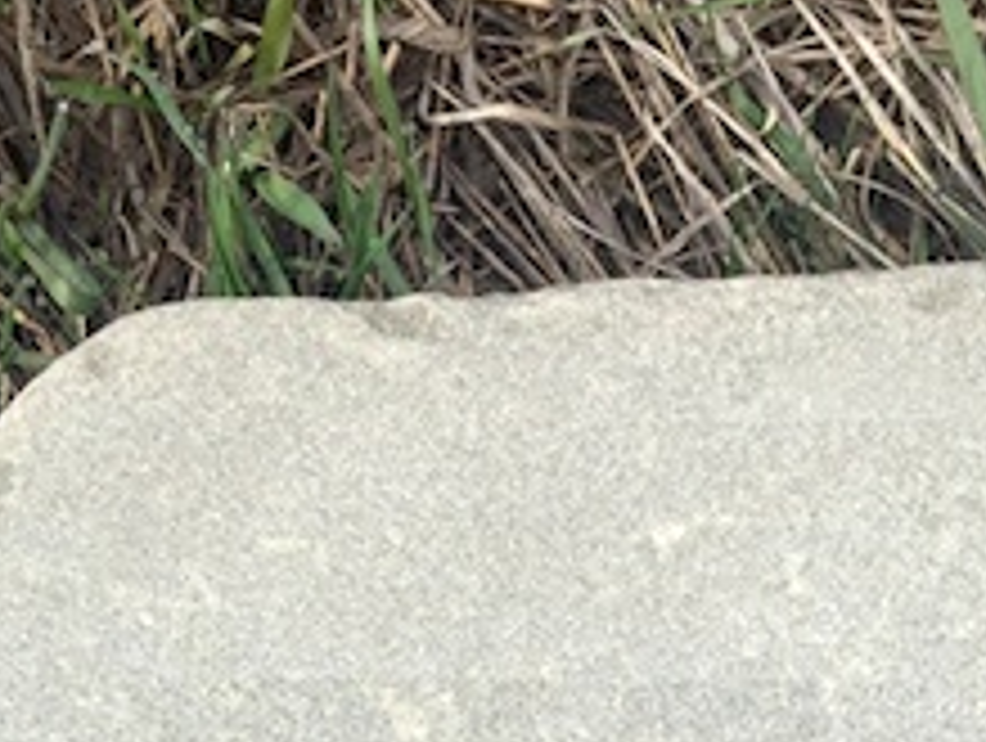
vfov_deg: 17.9
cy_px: 920
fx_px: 2225
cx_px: 572
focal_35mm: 78
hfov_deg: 25.0
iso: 32
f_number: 2.2
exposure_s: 1/732
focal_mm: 4.15
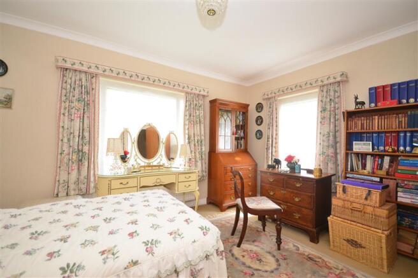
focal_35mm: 15
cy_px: 139
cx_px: 209
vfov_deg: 77.3
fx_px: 174
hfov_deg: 100.4
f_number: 5
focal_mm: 10
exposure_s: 1/20
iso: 200
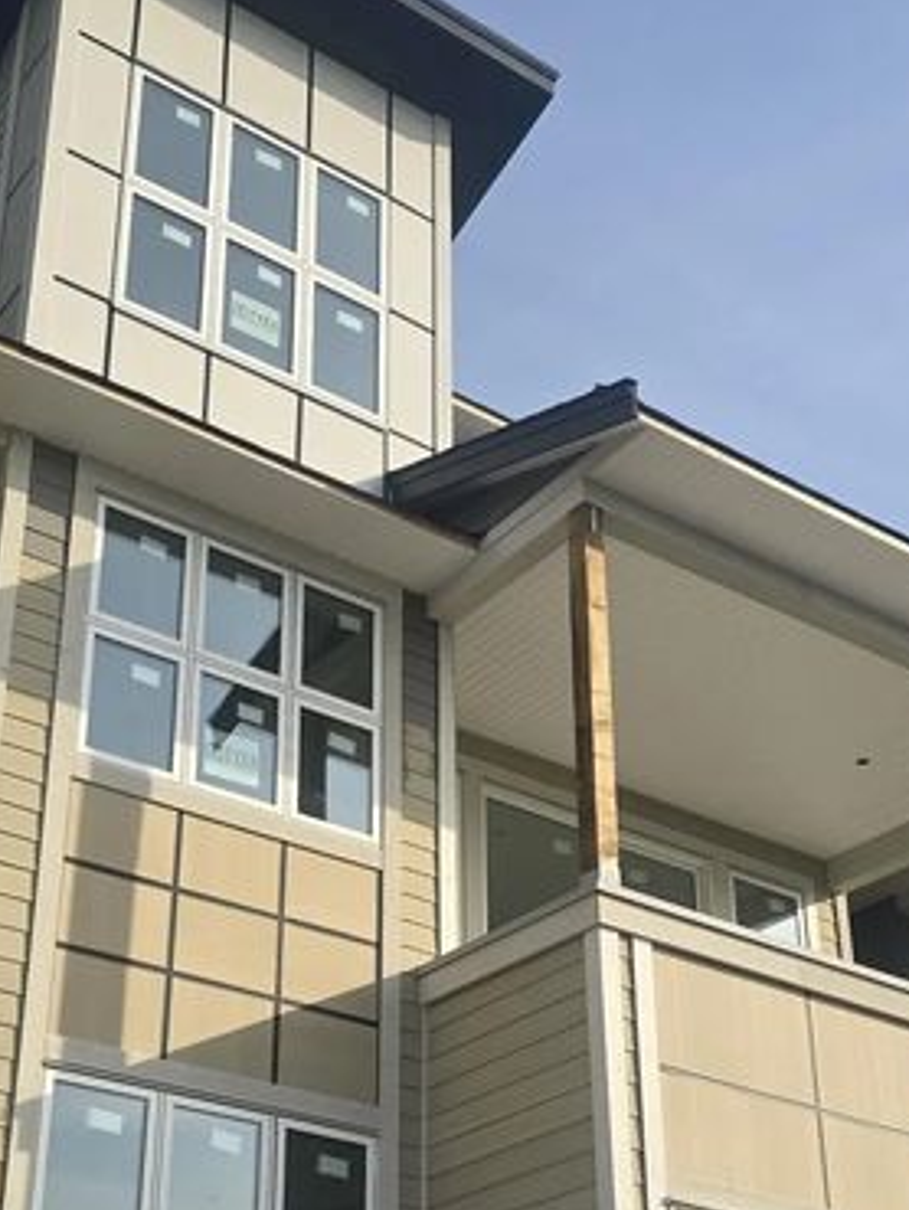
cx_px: 330
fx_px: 1854
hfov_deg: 27.4
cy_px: 806
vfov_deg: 35.8
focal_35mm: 53
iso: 12
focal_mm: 6.3
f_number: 1.7
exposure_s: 1/560
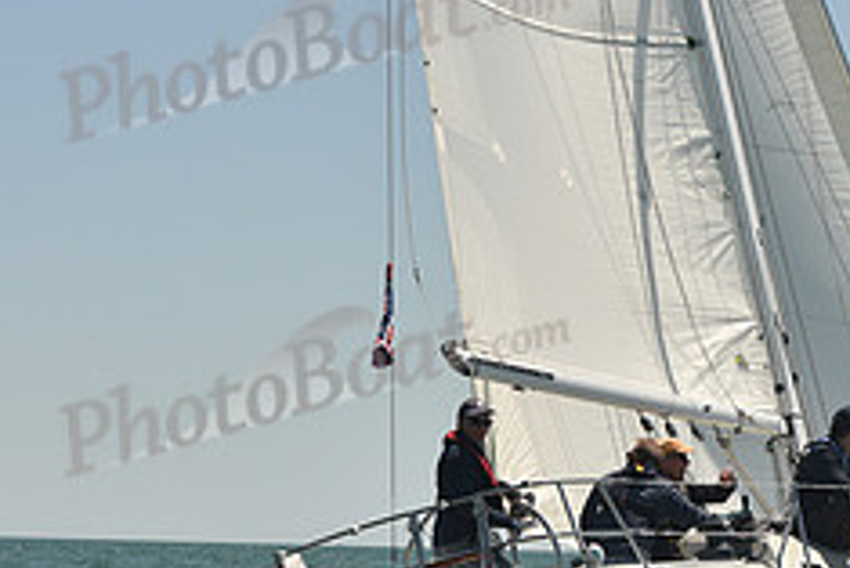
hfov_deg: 11.8
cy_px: 519
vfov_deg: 7.9
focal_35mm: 173
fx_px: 4087
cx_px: 760
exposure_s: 1/800
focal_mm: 70
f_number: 6.3
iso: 250
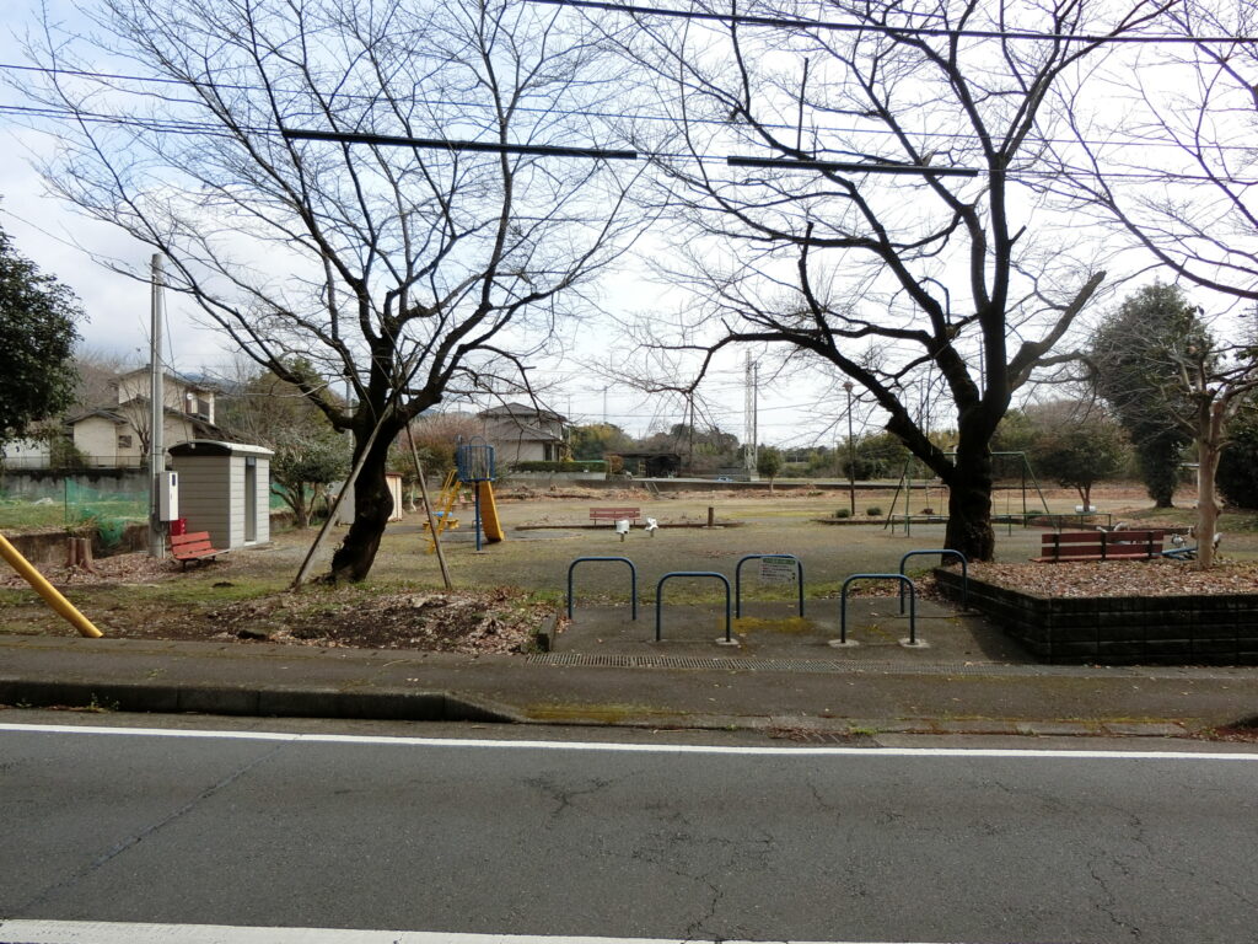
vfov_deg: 54.9
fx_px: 909
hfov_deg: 69.4
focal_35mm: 25
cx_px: 629
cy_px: 472
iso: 125
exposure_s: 1/1000
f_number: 3.5
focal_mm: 4.5
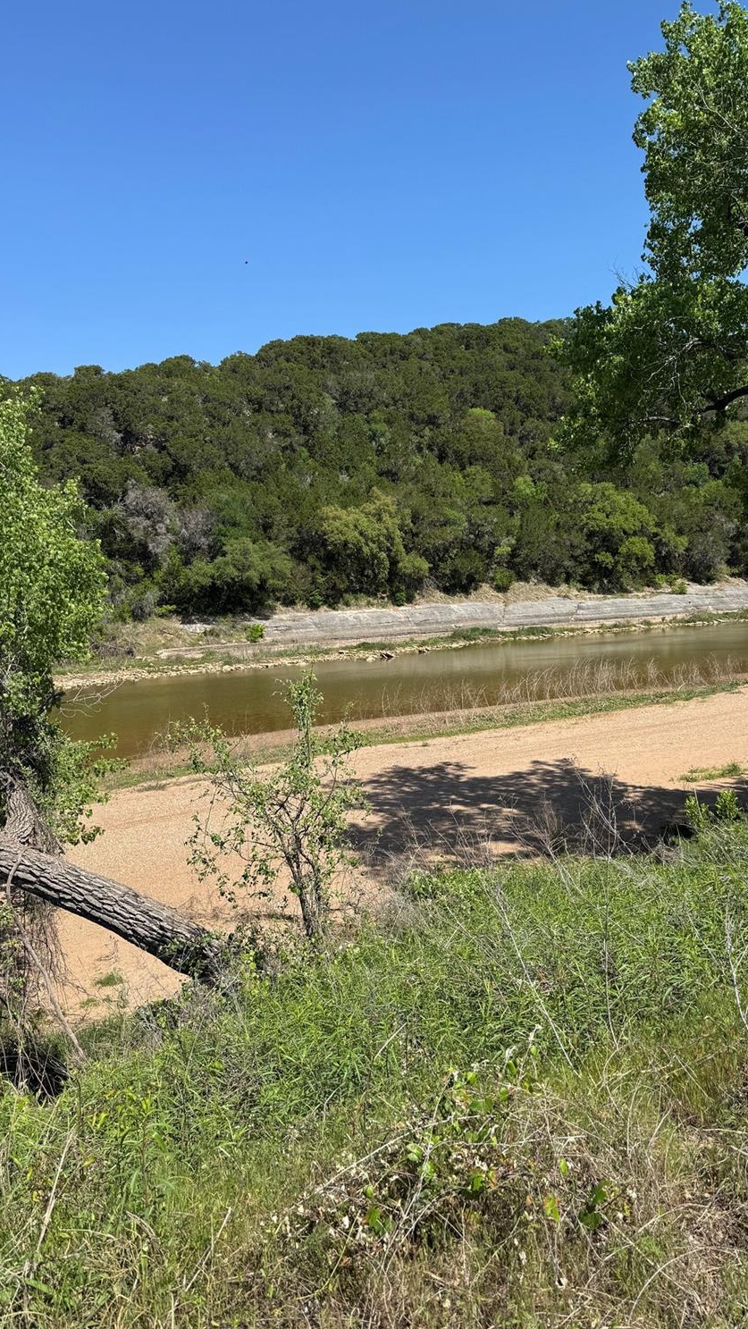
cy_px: 664
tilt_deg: -5.4
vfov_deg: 69.9
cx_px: 439
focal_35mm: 27
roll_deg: +3.7
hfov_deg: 42.8
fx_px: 952
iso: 80
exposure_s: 1/3802
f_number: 1.78
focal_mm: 6.76
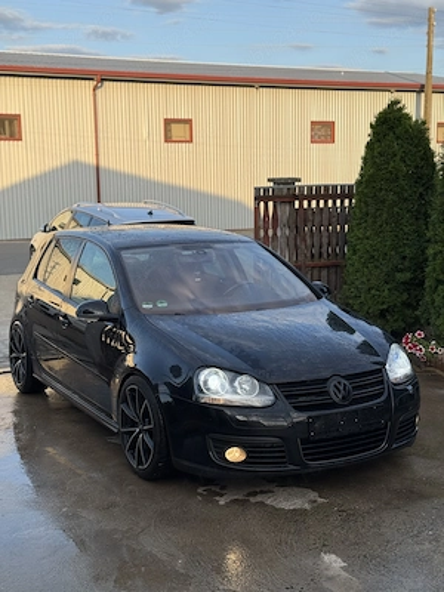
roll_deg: +0.9
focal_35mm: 48
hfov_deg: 30.3
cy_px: 296
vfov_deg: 39.7
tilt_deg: -7.9
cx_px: 222
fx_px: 821
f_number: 1.78
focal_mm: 6.76
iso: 64
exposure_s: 1/1149
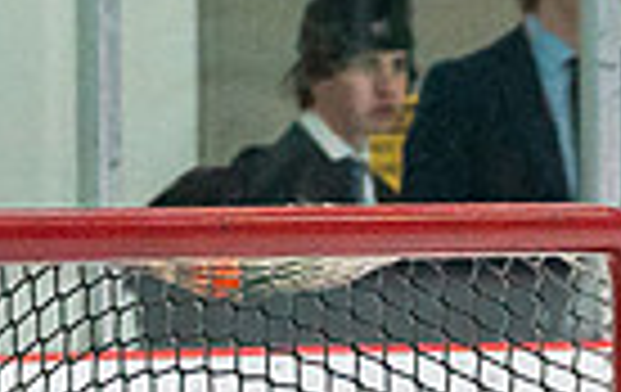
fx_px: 13590
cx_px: 847
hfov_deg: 2.6
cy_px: 808
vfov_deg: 1.6
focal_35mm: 801
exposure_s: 1/1250
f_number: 2.8
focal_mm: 87
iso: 3200
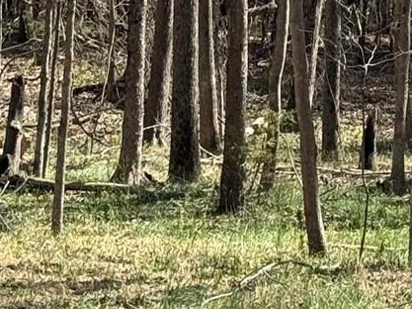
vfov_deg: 6.1
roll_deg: -0.4
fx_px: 2806
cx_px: 558
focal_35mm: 236
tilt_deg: +9.8
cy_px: -391
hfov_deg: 8.3
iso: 64
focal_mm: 6.76
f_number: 1.78
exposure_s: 1/1575
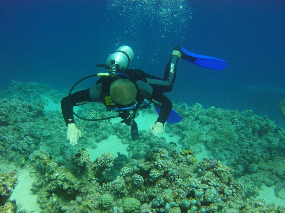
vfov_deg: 41.8
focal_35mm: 34
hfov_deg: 54.0
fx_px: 280
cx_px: 142
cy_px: 106
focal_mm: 5.7
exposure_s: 1/113
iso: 50
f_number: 4.9
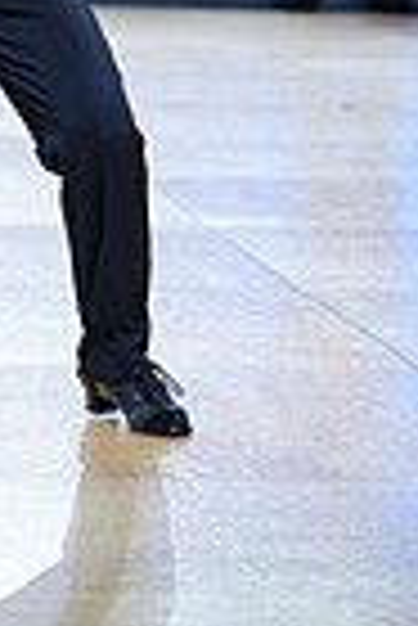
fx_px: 4413
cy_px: -194
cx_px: -402
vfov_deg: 8.0
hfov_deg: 5.3
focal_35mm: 254
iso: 320
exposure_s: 1/400
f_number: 2
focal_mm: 61
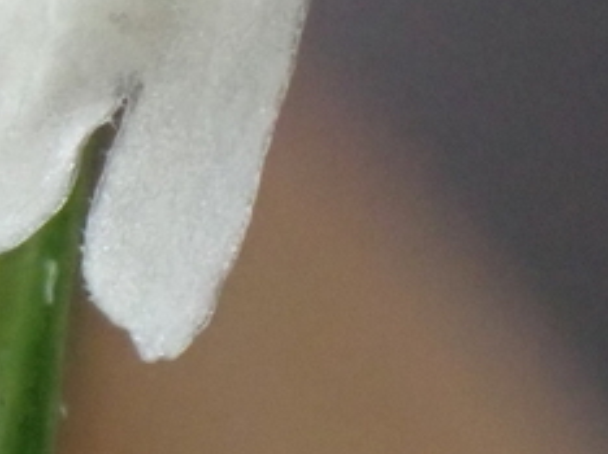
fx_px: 9001
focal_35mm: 513
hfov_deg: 3.9
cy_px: -21
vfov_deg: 2.9
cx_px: -78
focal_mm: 18
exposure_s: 1/320
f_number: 4.9
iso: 800
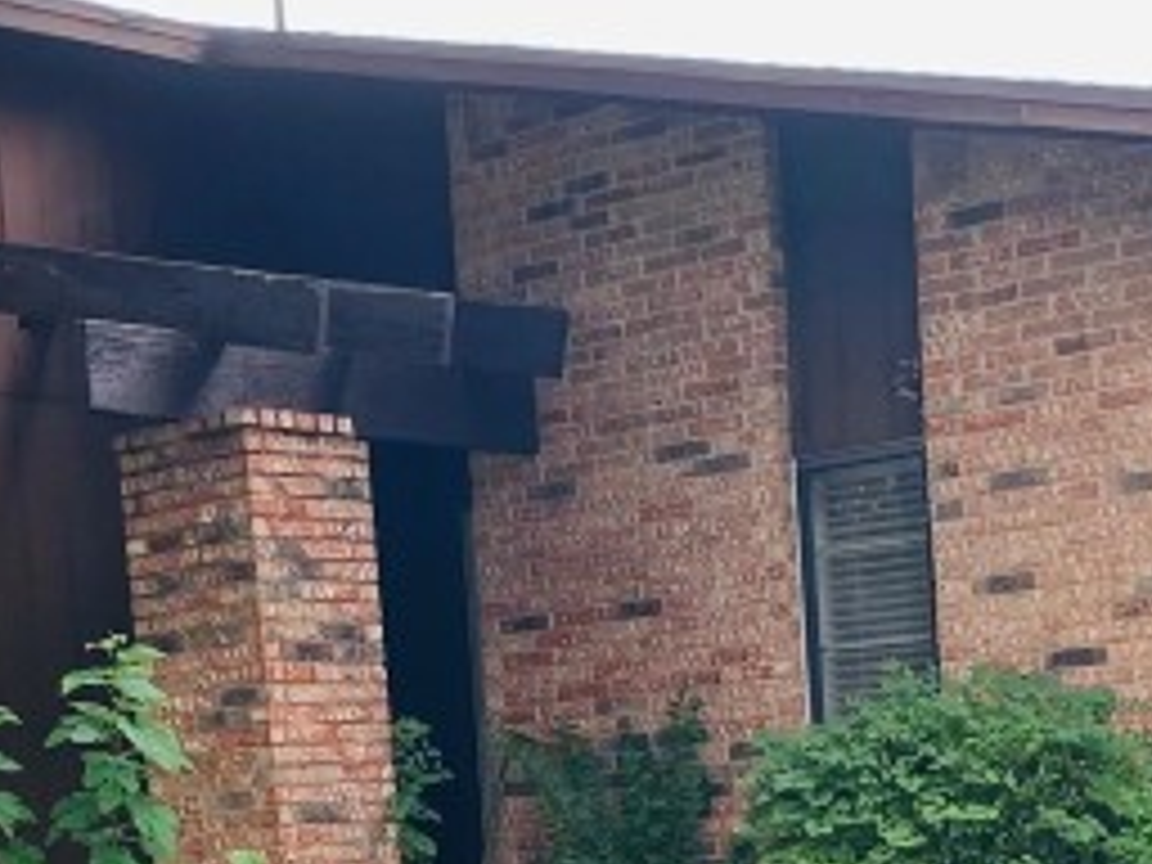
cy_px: 1134
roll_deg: +4.2
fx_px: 3461
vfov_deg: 13.7
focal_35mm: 104
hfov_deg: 18.9
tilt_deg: -3.9
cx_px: 554
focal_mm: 4.25
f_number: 1.8
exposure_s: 1/332
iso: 32
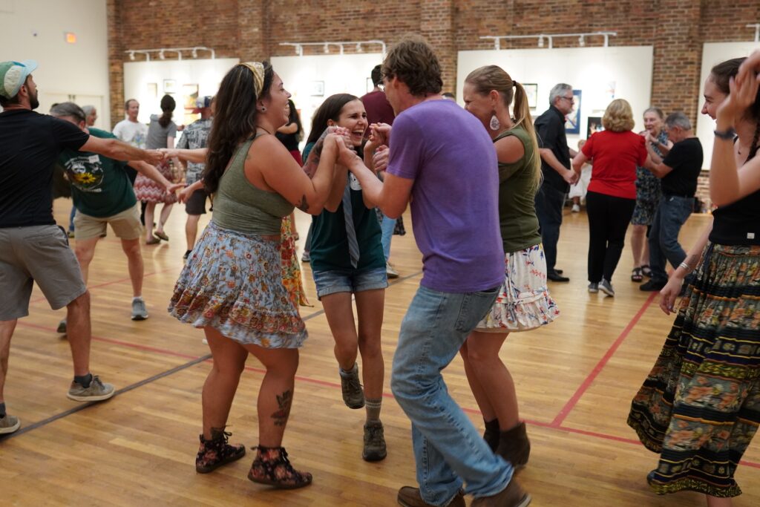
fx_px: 760
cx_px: 380
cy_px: 254
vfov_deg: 36.9
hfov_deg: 53.1
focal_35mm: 36
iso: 2000
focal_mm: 24
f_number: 2
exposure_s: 1/160
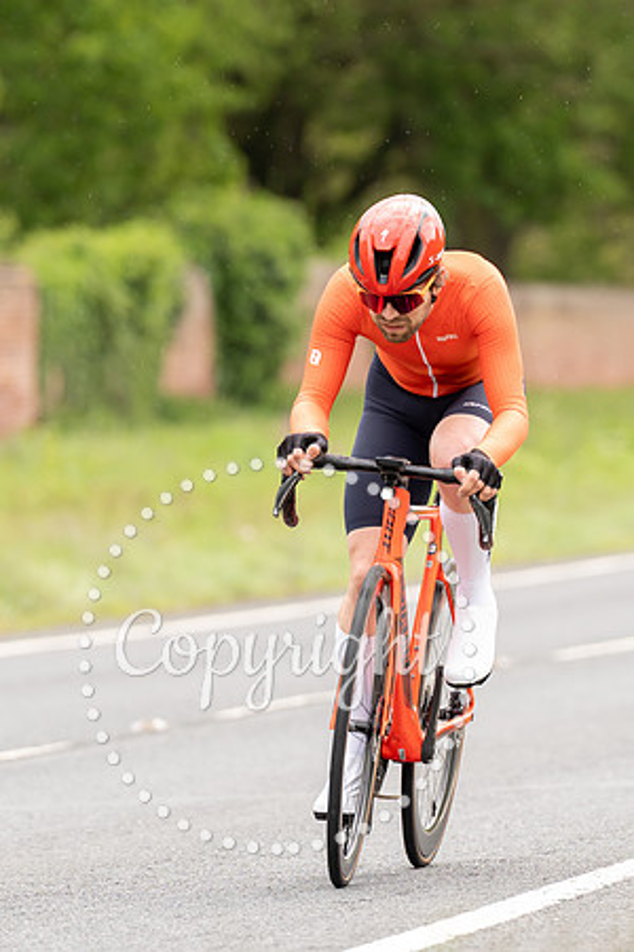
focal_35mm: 408
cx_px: 455
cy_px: 378
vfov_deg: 5.0
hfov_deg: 3.4
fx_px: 10790
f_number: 3.5
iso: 320
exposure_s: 1/1000
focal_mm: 200
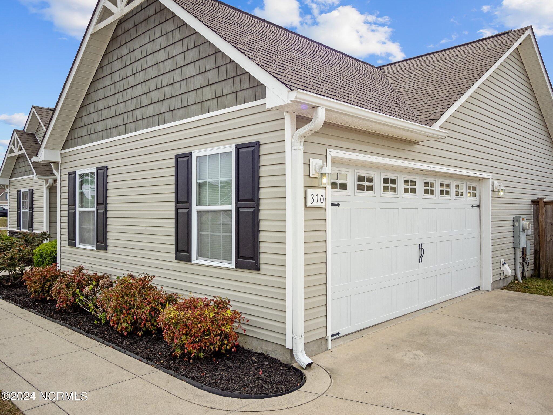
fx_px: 447
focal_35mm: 28
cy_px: 208
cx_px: 276
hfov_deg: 63.4
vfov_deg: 49.7
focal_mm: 14
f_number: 4
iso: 200
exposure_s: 1/1250
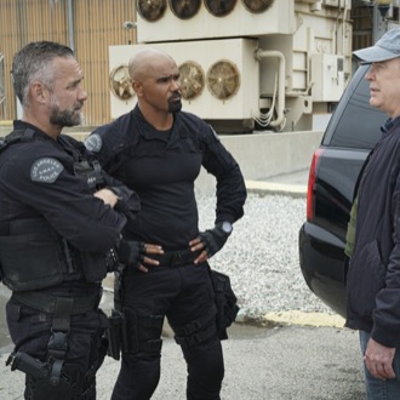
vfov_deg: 27.3
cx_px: 216
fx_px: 824
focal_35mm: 63
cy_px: 201
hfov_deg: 27.3
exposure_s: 1/200
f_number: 10
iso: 800
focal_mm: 49
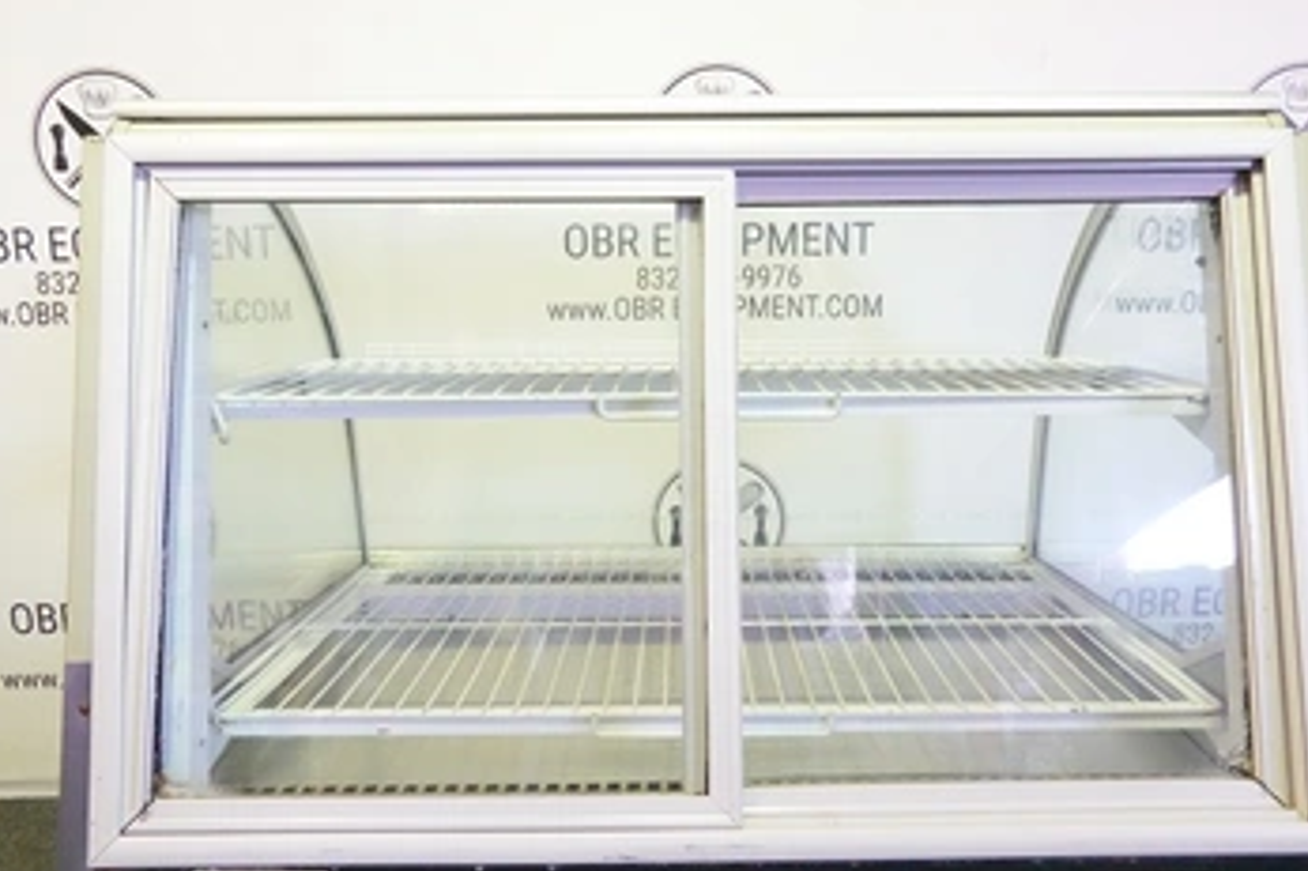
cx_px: 690
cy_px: 422
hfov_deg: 61.9
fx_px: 1089
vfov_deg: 43.6
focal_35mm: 30
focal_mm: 9.54
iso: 3200
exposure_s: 1/15
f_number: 11
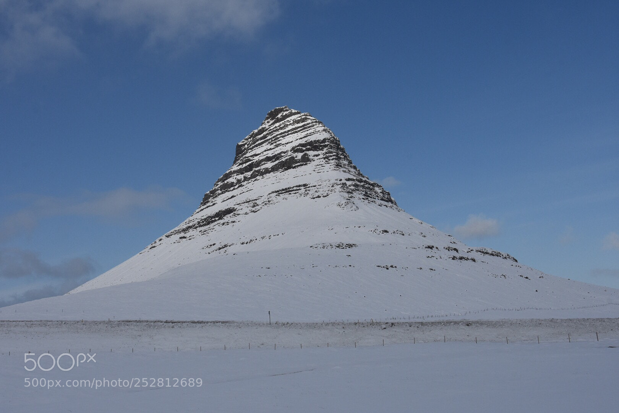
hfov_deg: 49.5
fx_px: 671
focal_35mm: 39
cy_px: 206
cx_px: 310
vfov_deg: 34.2
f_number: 13
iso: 400
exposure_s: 1/1600
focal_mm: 26
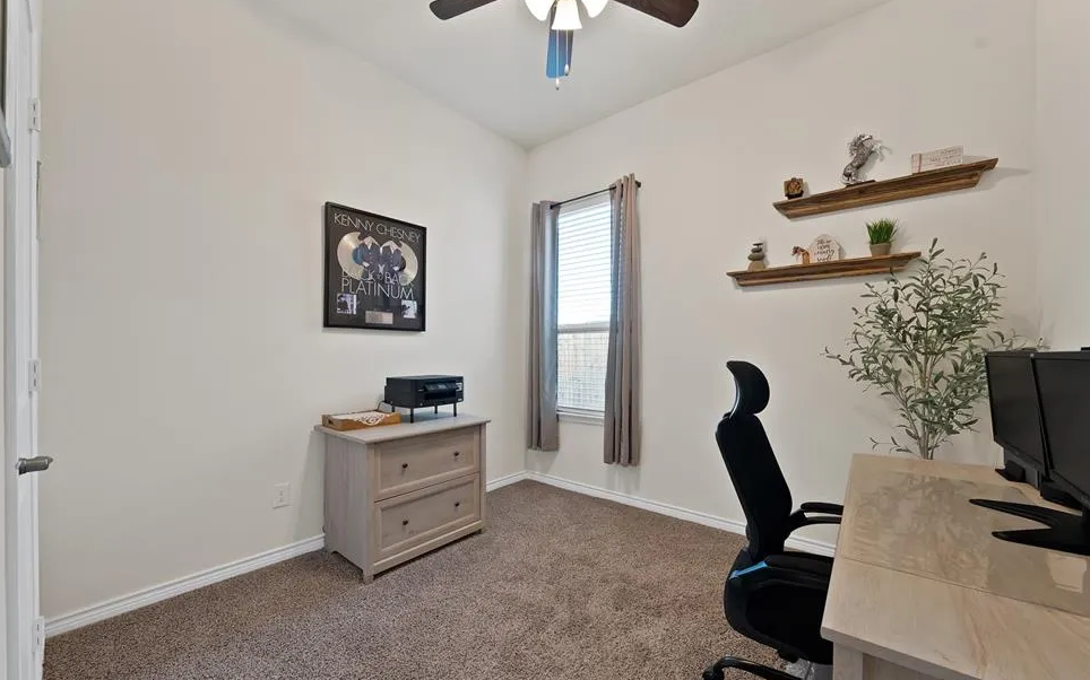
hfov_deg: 109.4
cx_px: 537
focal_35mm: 13
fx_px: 386
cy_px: 360
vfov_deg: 82.7
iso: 640
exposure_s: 1/3
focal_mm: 12
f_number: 8
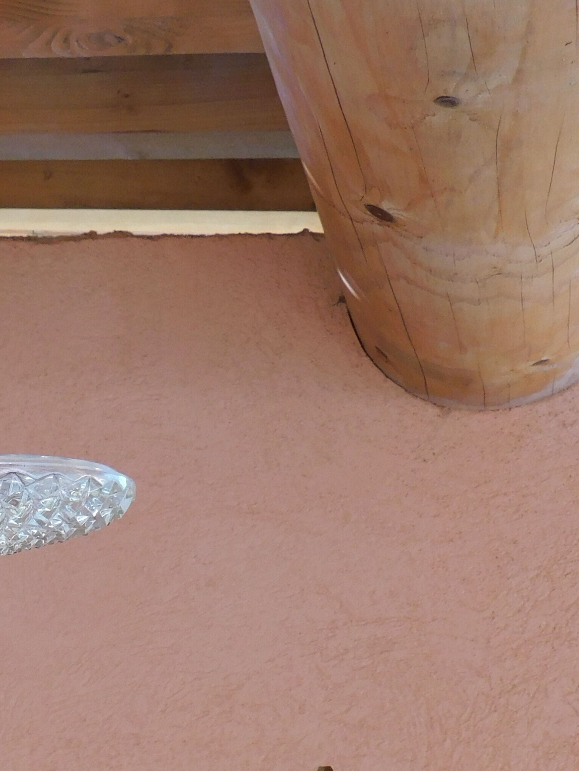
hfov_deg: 20.5
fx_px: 1516
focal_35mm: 68
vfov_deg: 27.6
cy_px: 675
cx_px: -74
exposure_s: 1/50
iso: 125
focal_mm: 5.3
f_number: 3.2
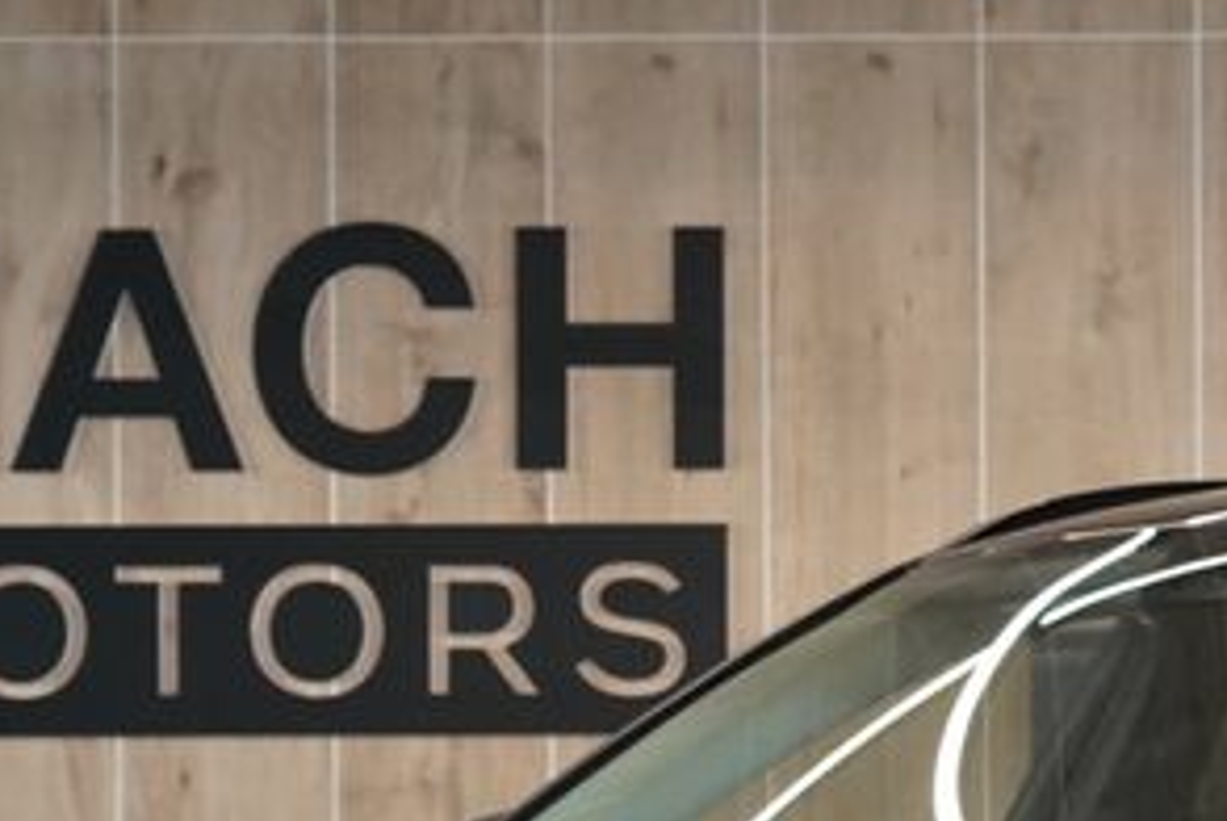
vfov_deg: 5.8
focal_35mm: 234
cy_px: 1183
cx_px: 1235
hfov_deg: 8.7
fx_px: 7983
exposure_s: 1/160
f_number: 5.6
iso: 4000
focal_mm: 67
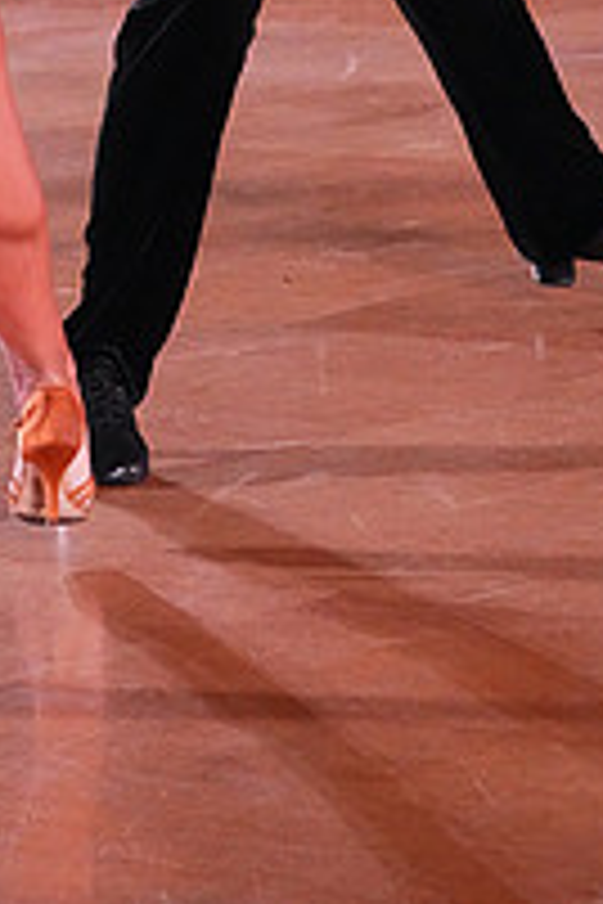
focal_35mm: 288
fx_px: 7235
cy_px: -387
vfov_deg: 7.1
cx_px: -7
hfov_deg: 4.8
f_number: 7.1
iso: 12800
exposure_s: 1/400
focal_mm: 100
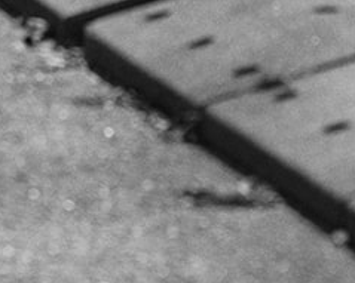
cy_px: -747
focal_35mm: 527
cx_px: 451
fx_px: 5535
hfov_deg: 3.7
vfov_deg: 2.9
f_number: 2.2
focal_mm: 56
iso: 125
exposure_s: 1/3000
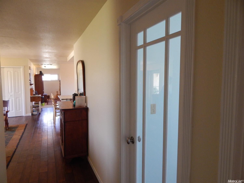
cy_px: 92
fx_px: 155
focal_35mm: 22
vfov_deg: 61.1
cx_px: 122
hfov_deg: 76.4
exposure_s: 1/30
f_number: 3
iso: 280
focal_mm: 4
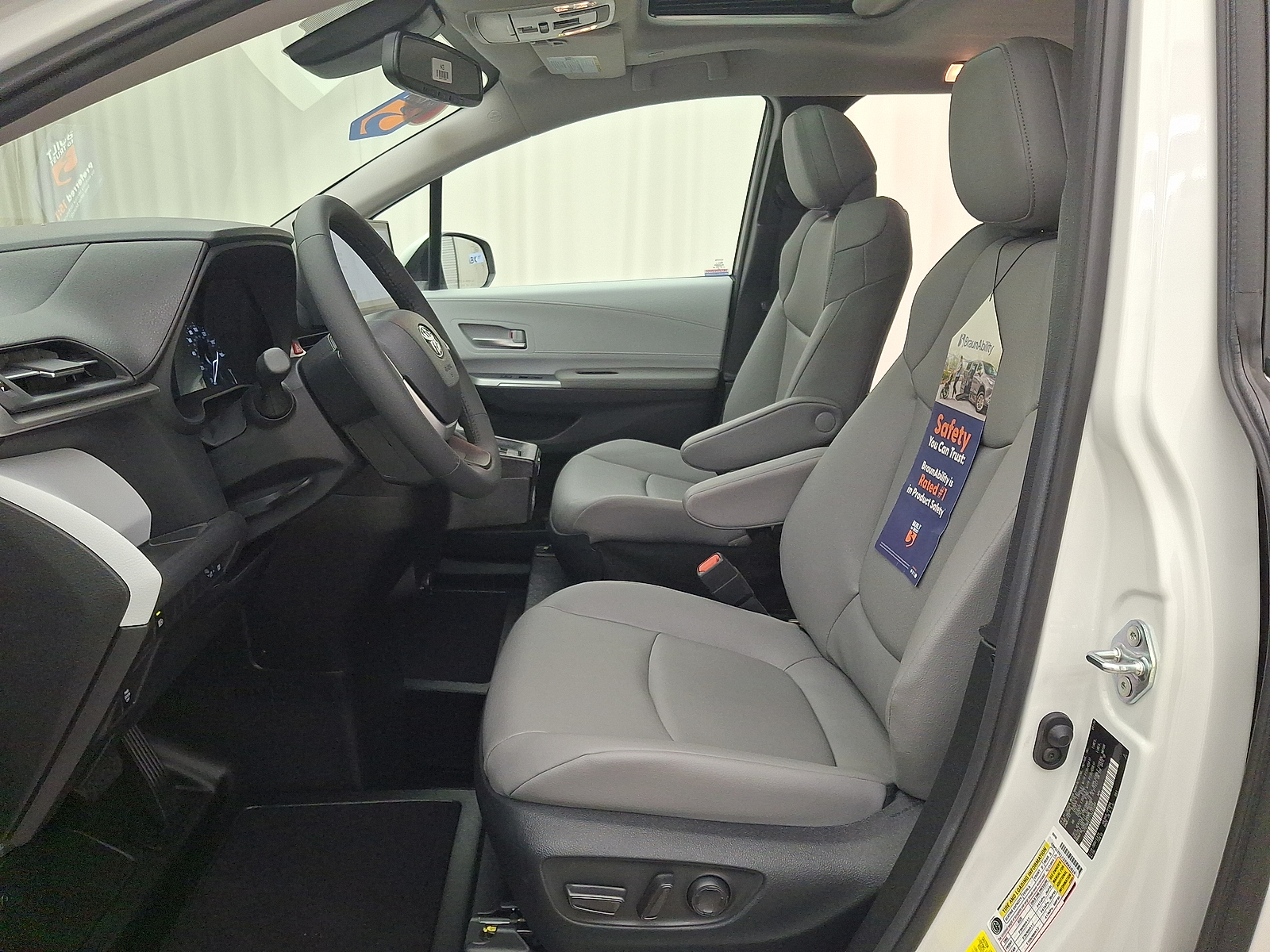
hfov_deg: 69.4
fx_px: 917
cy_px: 476
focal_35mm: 25
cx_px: 635
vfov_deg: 54.9
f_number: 1.8
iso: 79
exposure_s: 1/120
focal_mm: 4.69
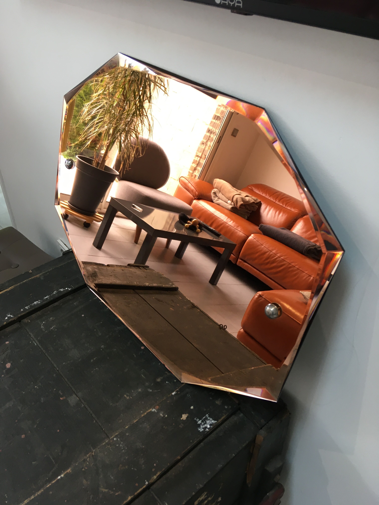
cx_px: 190
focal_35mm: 29
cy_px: 252
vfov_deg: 61.7
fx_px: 423
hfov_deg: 48.2
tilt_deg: -37.8
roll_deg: -2.2
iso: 100
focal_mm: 4.15
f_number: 2.2
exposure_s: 1/33
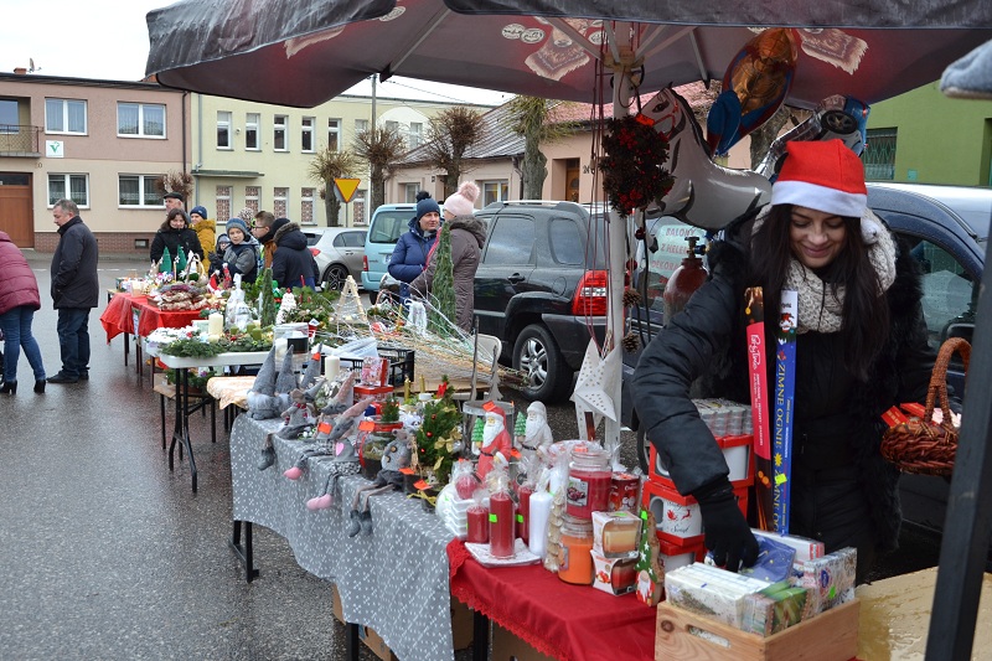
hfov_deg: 53.1
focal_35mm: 36
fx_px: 992
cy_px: 330
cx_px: 496
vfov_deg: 36.9
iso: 400
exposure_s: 1/125
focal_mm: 24
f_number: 5.6
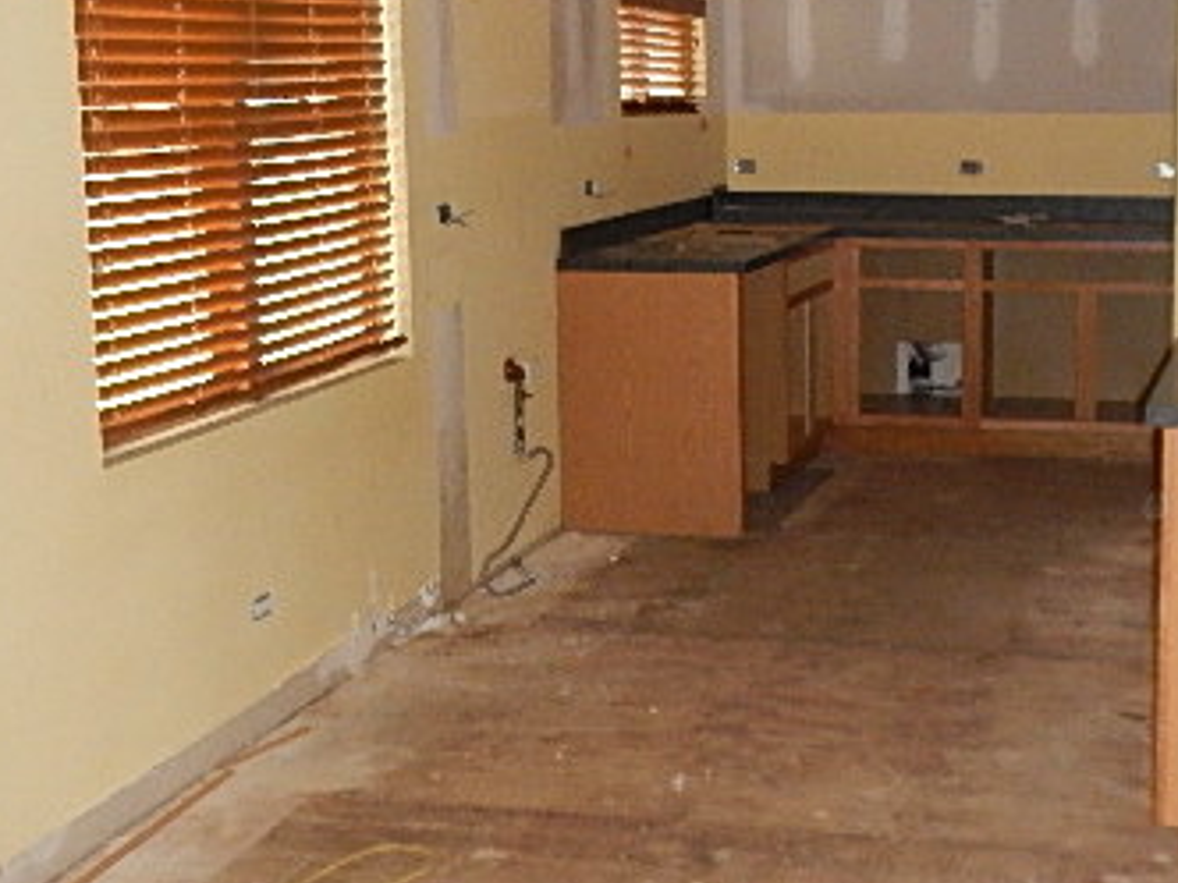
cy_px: 316
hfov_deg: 34.9
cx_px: 862
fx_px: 1838
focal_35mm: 54
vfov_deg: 26.9
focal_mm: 5
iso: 720
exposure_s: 1/30
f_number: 3.9
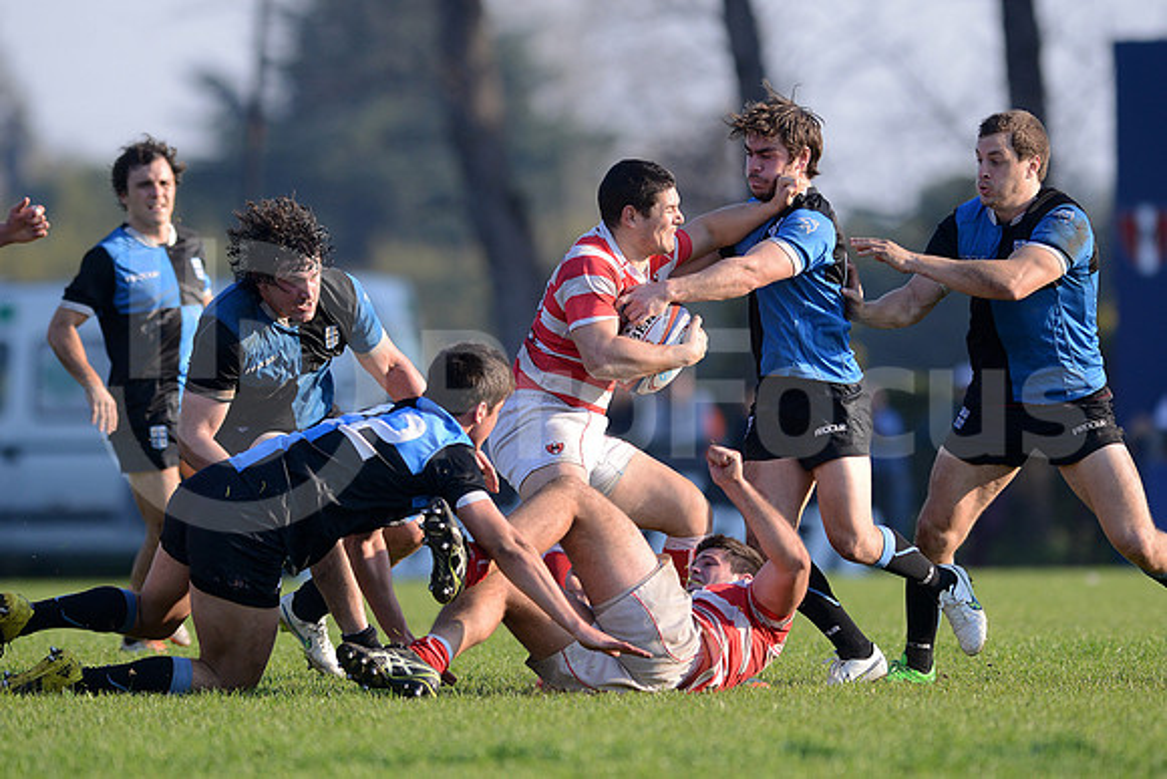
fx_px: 13618
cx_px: 584
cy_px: 390
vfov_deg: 3.3
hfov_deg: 4.9
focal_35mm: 420
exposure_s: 1/1600
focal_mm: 420
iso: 560
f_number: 4
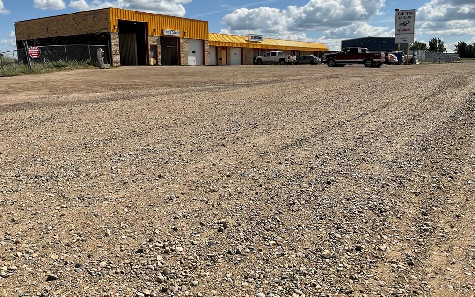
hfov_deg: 61.2
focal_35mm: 31
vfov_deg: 40.5
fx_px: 401
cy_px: 127
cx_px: 239
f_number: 1.8
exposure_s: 1/4405
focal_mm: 3
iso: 16
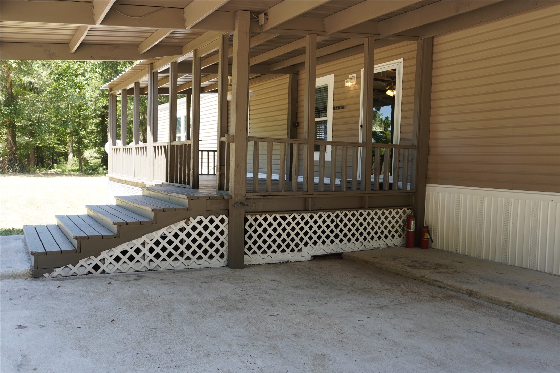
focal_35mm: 30
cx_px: 280
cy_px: 186
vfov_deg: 43.6
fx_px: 467
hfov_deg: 61.9
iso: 200
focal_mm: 20
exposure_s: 1/160
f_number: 4
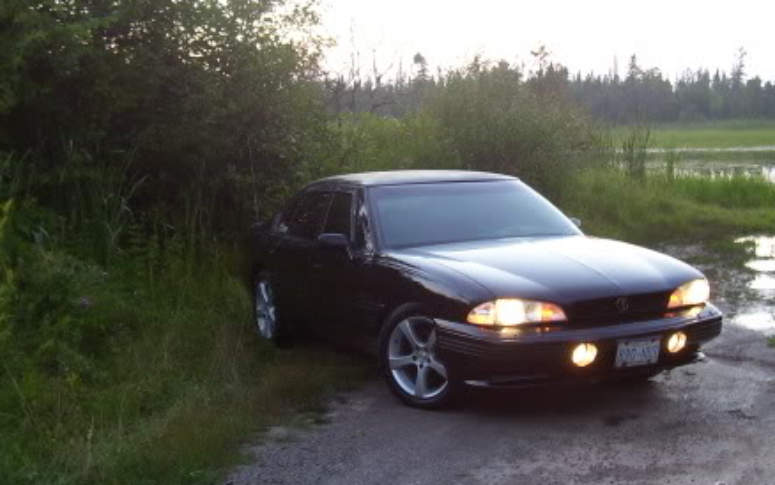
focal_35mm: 53
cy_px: 185
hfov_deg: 38.1
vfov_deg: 24.4
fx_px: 1120
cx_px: 453
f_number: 2.7
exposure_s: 1/8
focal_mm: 5.6
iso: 80
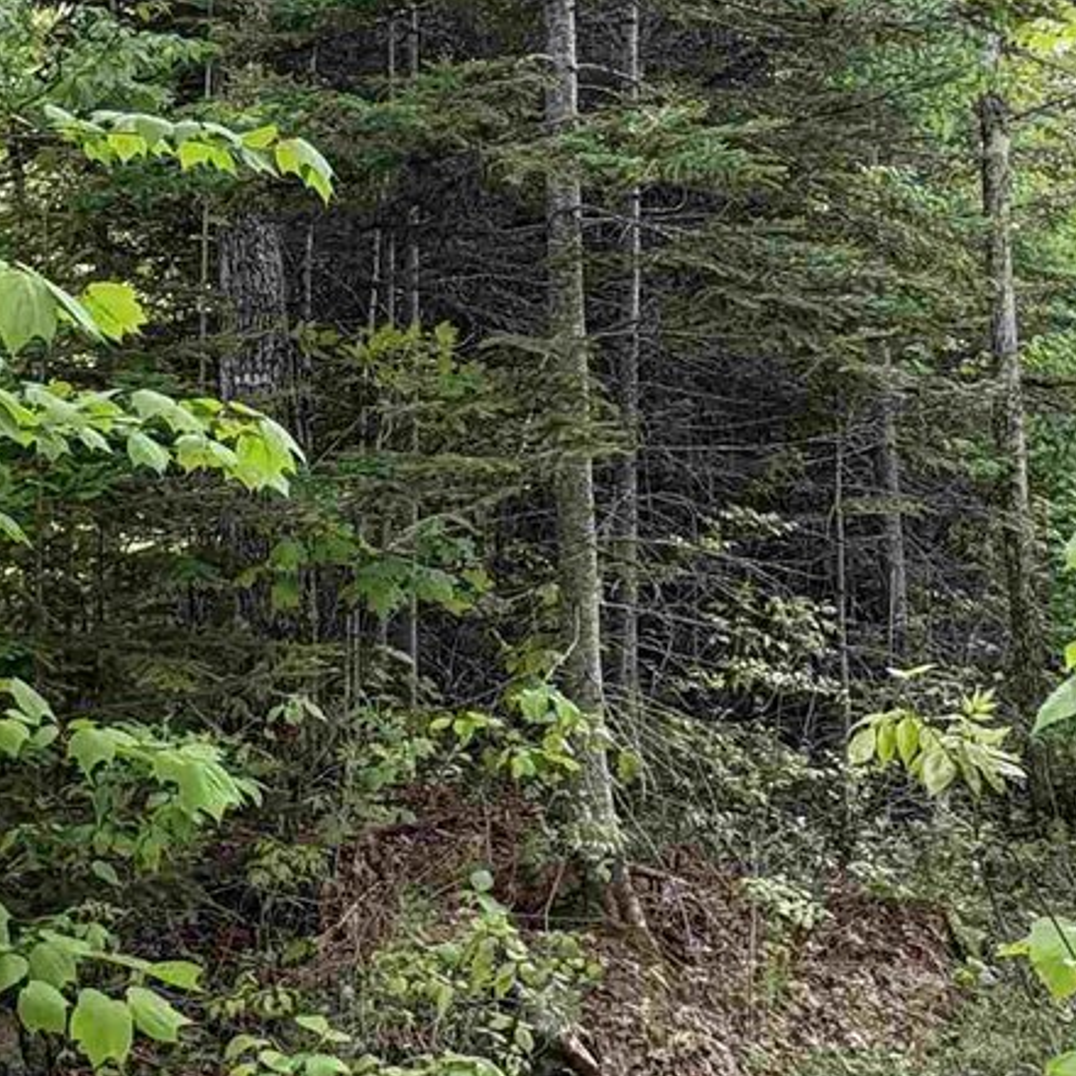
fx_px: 1583
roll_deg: +0.5
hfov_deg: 37.1
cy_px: 355
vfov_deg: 37.1
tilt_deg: +7.5
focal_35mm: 45
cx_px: 337
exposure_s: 1/148
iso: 64
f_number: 2.2
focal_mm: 2.22
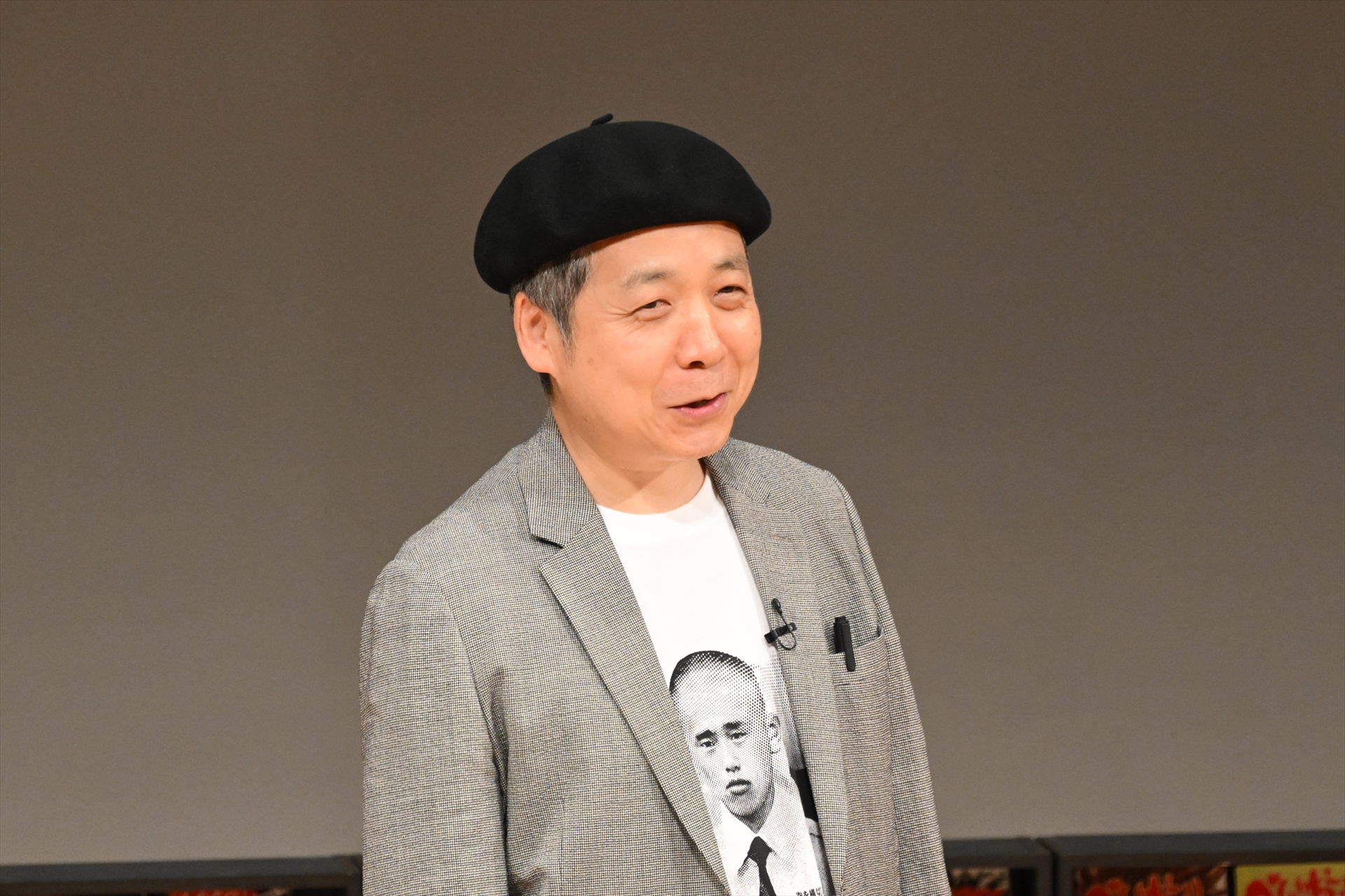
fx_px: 31373
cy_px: 448
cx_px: 672
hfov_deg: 2.5
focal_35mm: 840
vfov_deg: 1.6
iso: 5000
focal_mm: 560
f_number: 8
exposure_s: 1/160
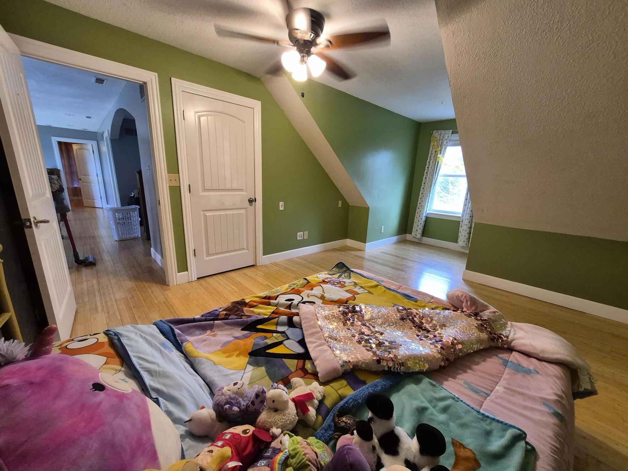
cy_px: 236
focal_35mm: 13
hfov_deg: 106.2
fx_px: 236
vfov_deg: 89.9
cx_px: 314
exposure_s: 1/60
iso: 125
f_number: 2.2
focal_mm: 1.74
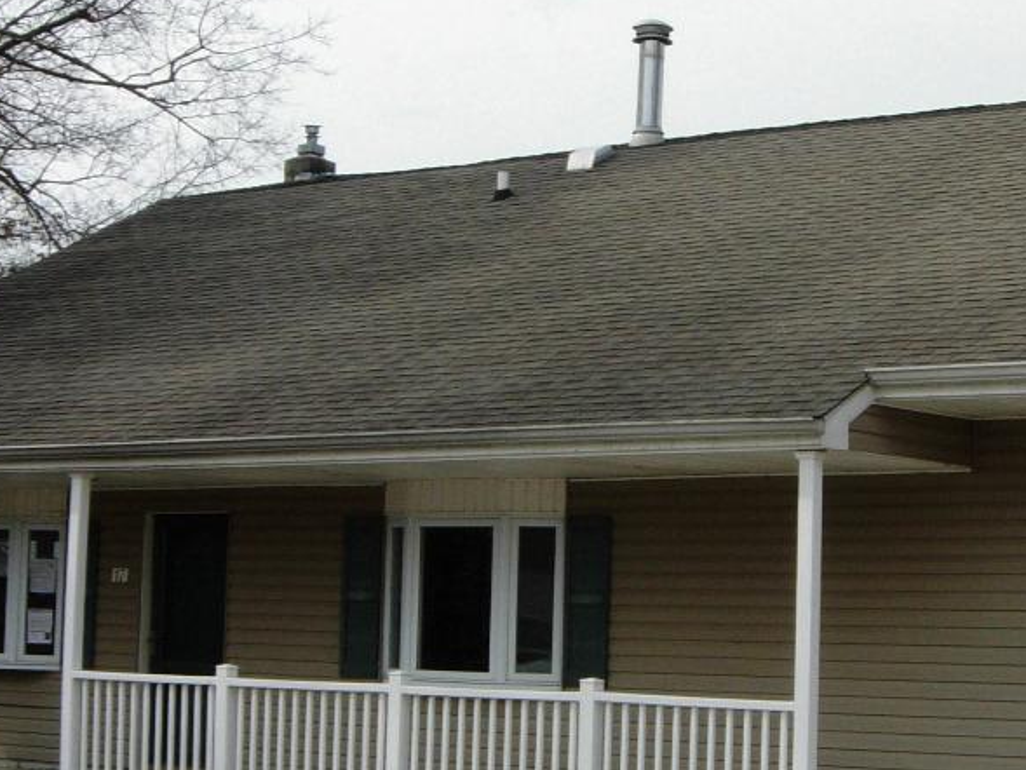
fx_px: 2609
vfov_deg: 16.8
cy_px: 359
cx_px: 728
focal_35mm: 88
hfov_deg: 22.1
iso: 50
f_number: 5.4
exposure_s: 1/332
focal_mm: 7.5
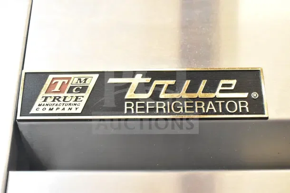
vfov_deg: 29.9
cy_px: 96
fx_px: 363
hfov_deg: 43.6
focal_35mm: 45
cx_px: 145
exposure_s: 1/200
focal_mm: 30
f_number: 7.1
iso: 6400
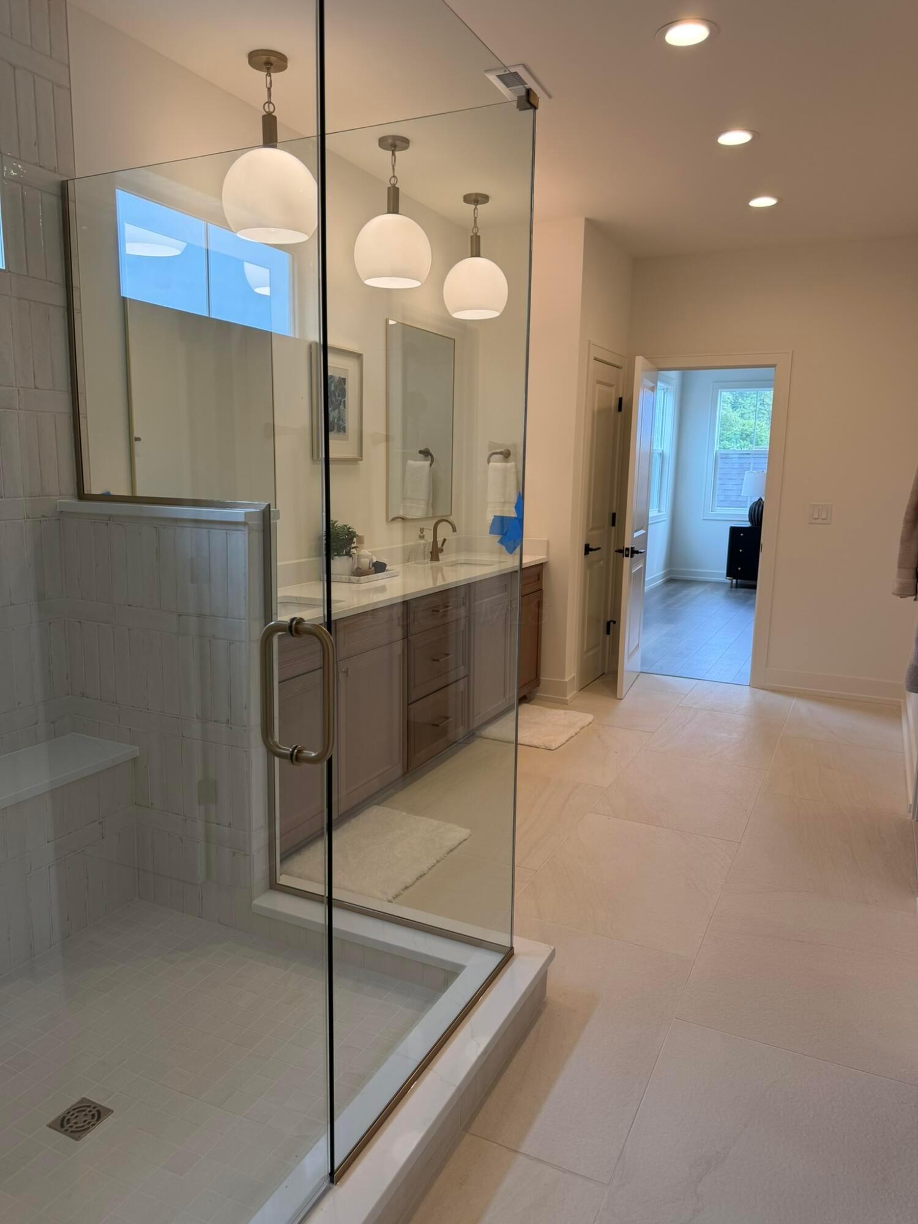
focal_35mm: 24
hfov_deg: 56.8
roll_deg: -0.7
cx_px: 459
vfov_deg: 71.6
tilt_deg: -8.9
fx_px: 849
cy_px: 612
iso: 64
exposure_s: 1/120
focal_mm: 6.76
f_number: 1.78
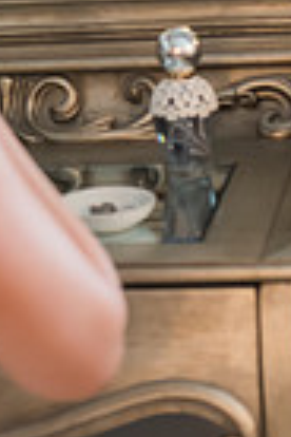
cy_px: -98
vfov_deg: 8.9
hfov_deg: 6.0
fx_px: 2764
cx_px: 98
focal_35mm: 228
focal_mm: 70
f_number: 2.8
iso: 1000
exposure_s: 1/80
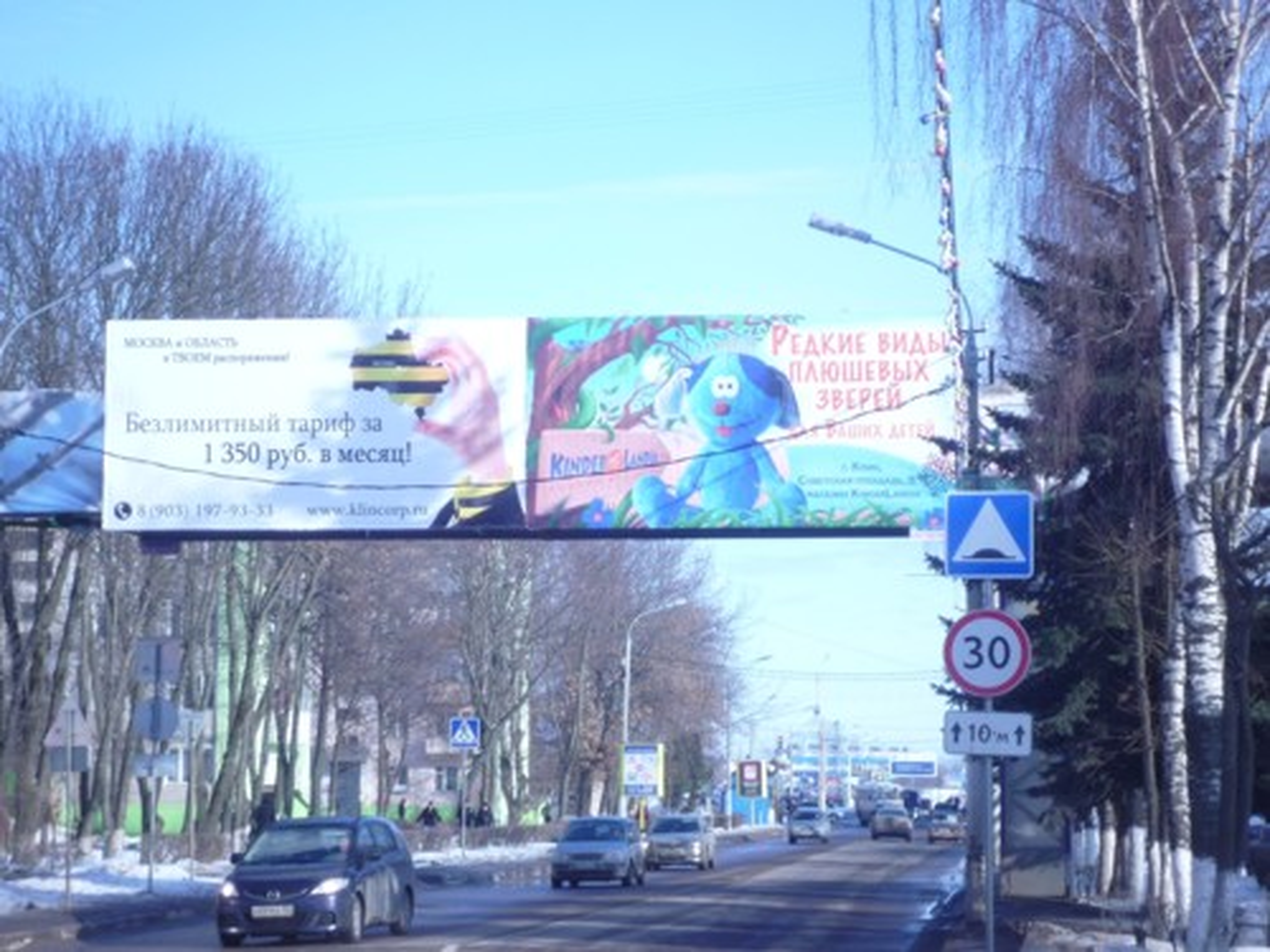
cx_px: 635
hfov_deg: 19.6
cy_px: 476
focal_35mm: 100
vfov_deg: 14.8
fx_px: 3669
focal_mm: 17.6
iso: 100
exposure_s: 1/200
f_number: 5.6
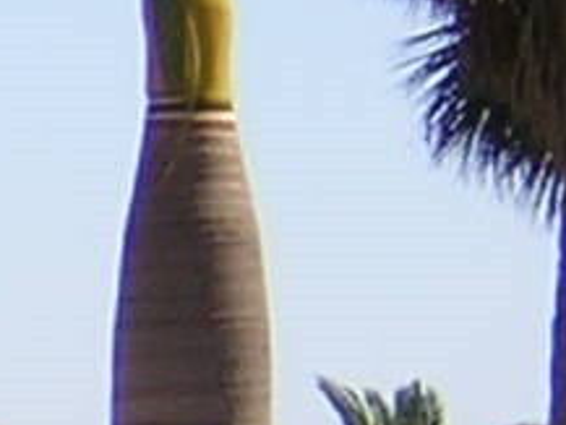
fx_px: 8425
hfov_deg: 3.8
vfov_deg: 2.9
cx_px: -1033
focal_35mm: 515
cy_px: 475
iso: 100
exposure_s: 1/616
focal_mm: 9.1
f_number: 3.6
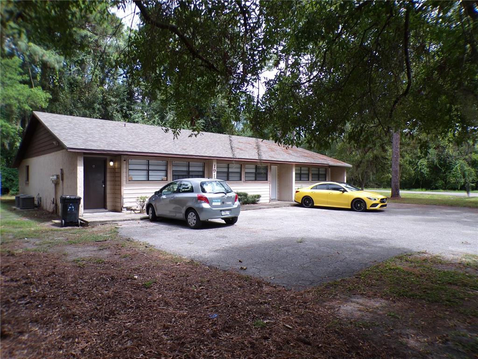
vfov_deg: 56.8
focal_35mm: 24
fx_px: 331
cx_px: 239
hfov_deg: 71.6
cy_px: 180
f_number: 3
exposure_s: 1/420
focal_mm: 4.3
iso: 100
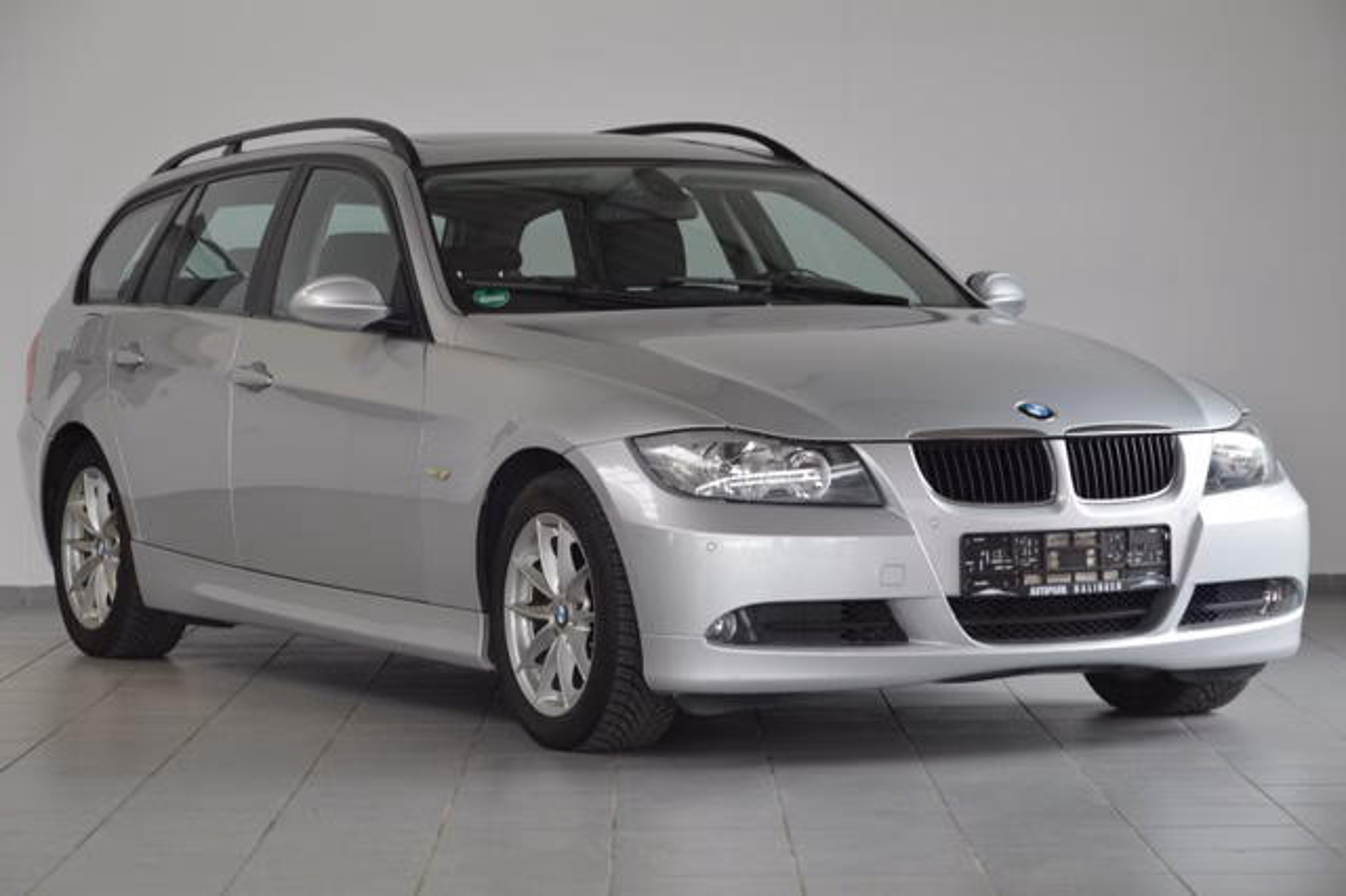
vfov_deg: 12.2
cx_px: 673
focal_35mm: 112
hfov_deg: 18.2
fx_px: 4204
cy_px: 448
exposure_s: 1/60
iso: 450
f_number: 5.3
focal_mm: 75
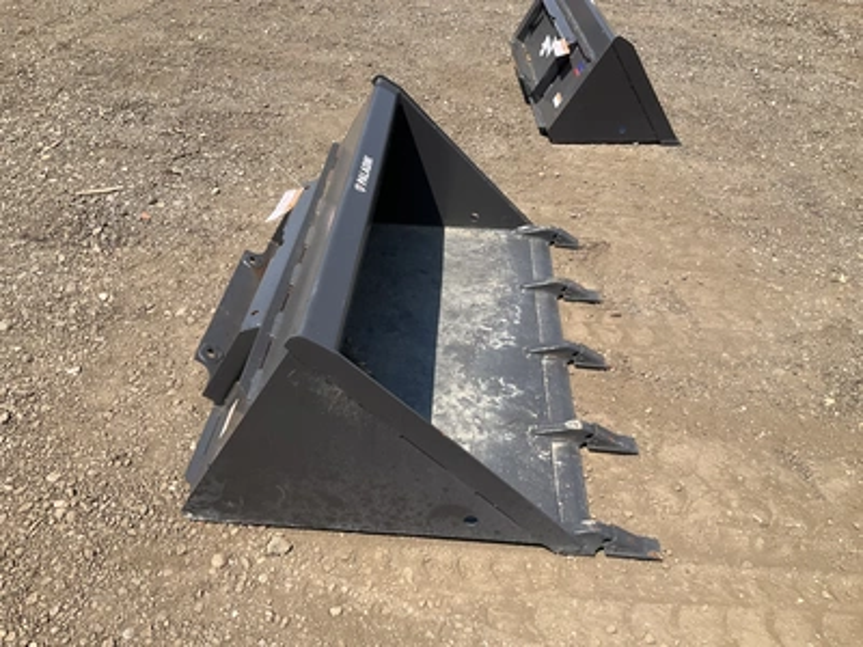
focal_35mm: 29
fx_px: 723
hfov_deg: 61.7
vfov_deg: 48.2
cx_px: 432
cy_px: 324
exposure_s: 1/1377
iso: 25
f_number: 1.8
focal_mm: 3
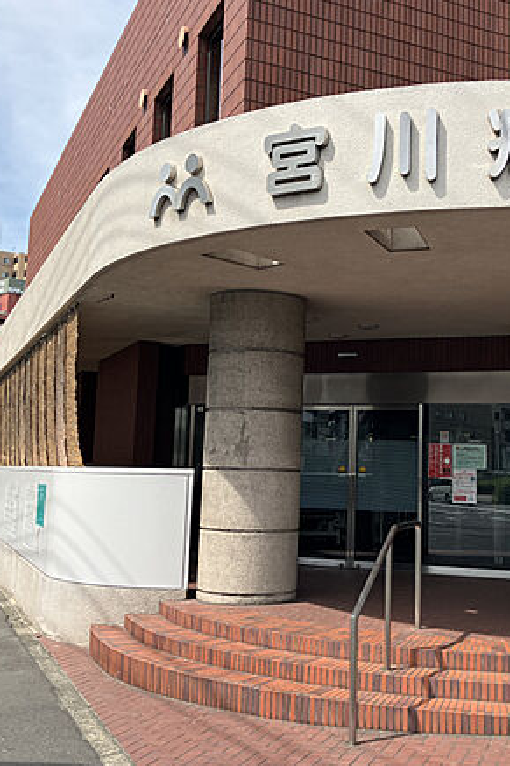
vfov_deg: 48.5
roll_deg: -1.5
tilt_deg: +8.1
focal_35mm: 40
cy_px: 377
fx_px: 851
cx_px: 345
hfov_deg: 33.1
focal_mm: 3.99
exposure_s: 1/1279
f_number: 1.8
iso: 32
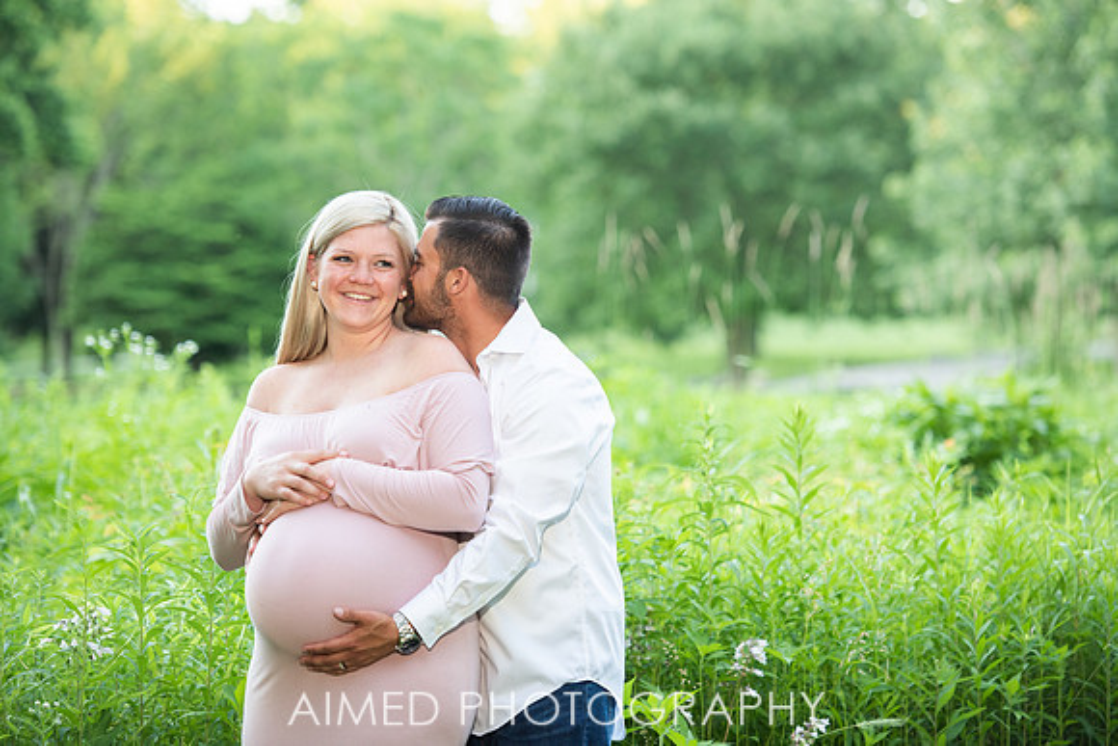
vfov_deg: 10.6
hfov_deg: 15.8
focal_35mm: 130
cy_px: 373
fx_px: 4038
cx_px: 559
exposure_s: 1/250
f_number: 3.5
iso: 320
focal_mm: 130
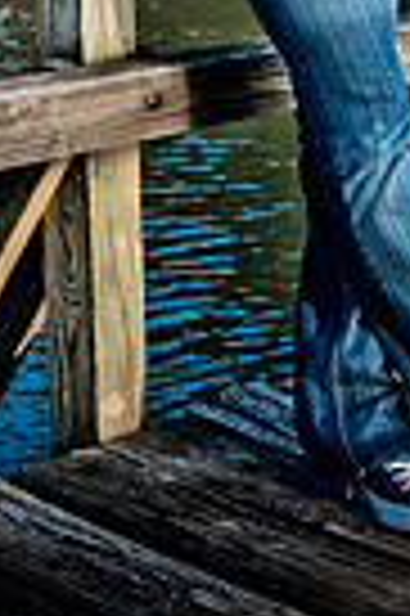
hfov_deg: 11.6
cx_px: 196
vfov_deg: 15.9
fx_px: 2021
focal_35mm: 118
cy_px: -324
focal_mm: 24
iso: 100
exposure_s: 1/800
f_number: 2.8
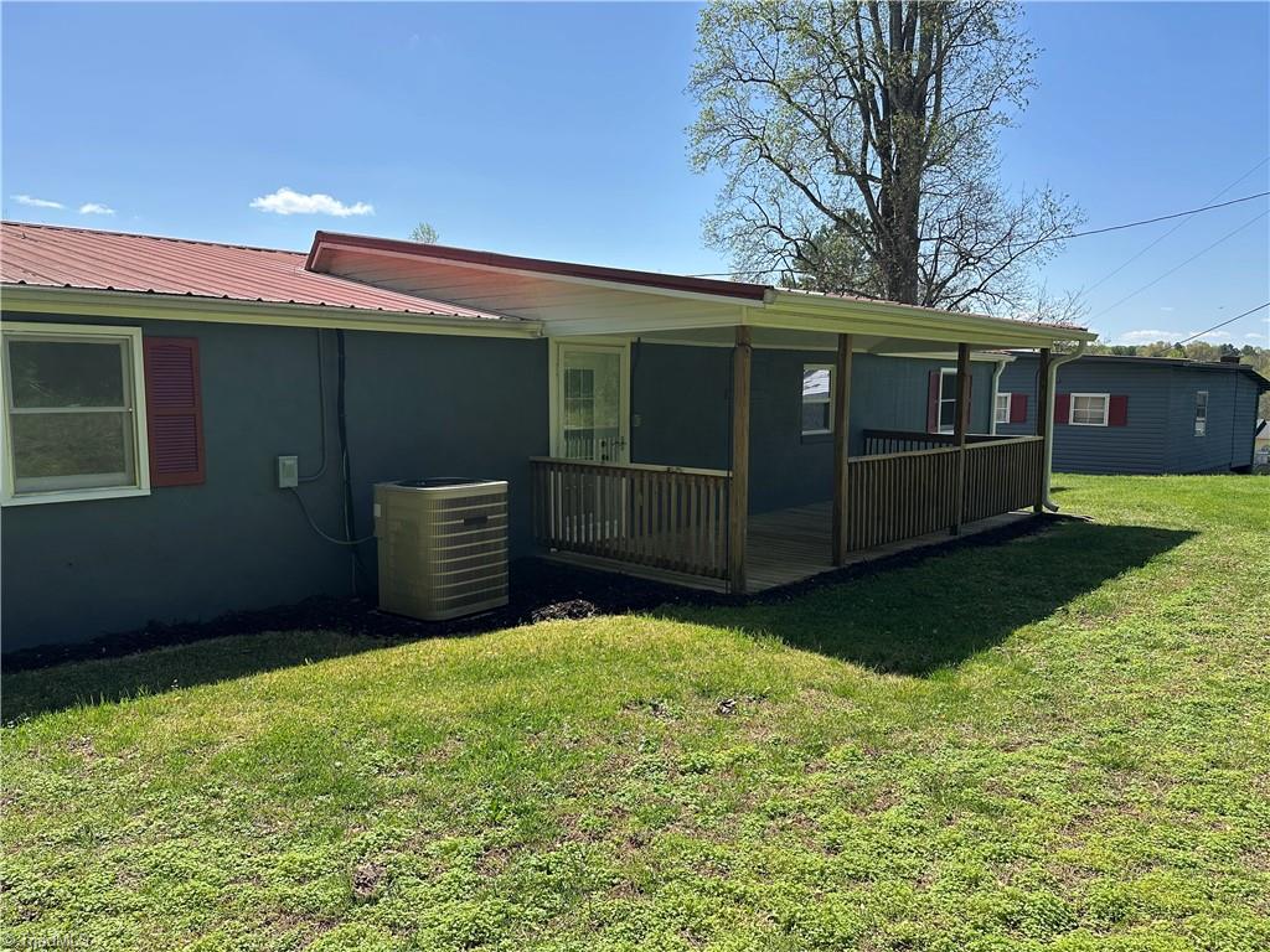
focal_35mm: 24
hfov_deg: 71.6
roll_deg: -0.1
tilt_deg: -5.9
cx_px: 635
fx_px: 881
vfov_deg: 56.8
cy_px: 476
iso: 80
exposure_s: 1/3472
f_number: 1.78
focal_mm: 6.86
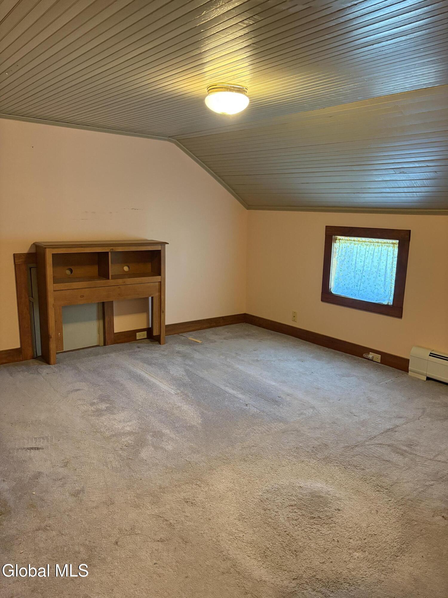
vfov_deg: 67.3
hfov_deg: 53.1
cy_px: 299
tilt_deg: -10.6
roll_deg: -1.9
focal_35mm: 26
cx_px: 224
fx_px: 449
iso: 500
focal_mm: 5.96
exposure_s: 1/40
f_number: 1.6
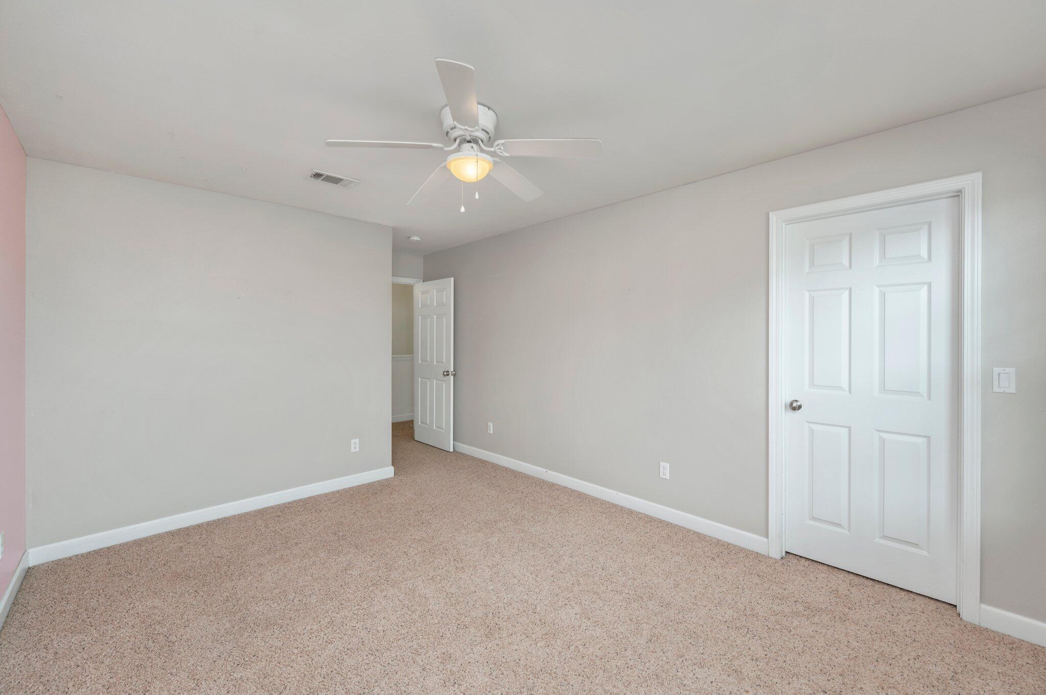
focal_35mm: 14
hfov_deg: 104.3
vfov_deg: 81.1
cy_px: 348
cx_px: 523
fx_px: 406
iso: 320
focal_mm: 14
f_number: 8
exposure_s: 1/25
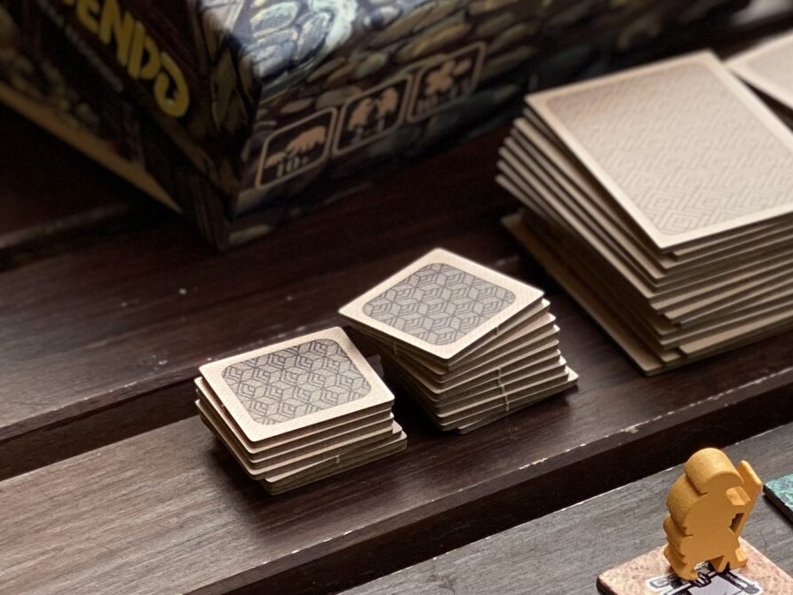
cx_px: 1101
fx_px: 3414
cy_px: 284
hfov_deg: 12.7
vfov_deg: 10.0
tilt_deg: -33.6
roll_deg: -2.1
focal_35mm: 149
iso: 20
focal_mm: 6
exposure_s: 1/122
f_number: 2
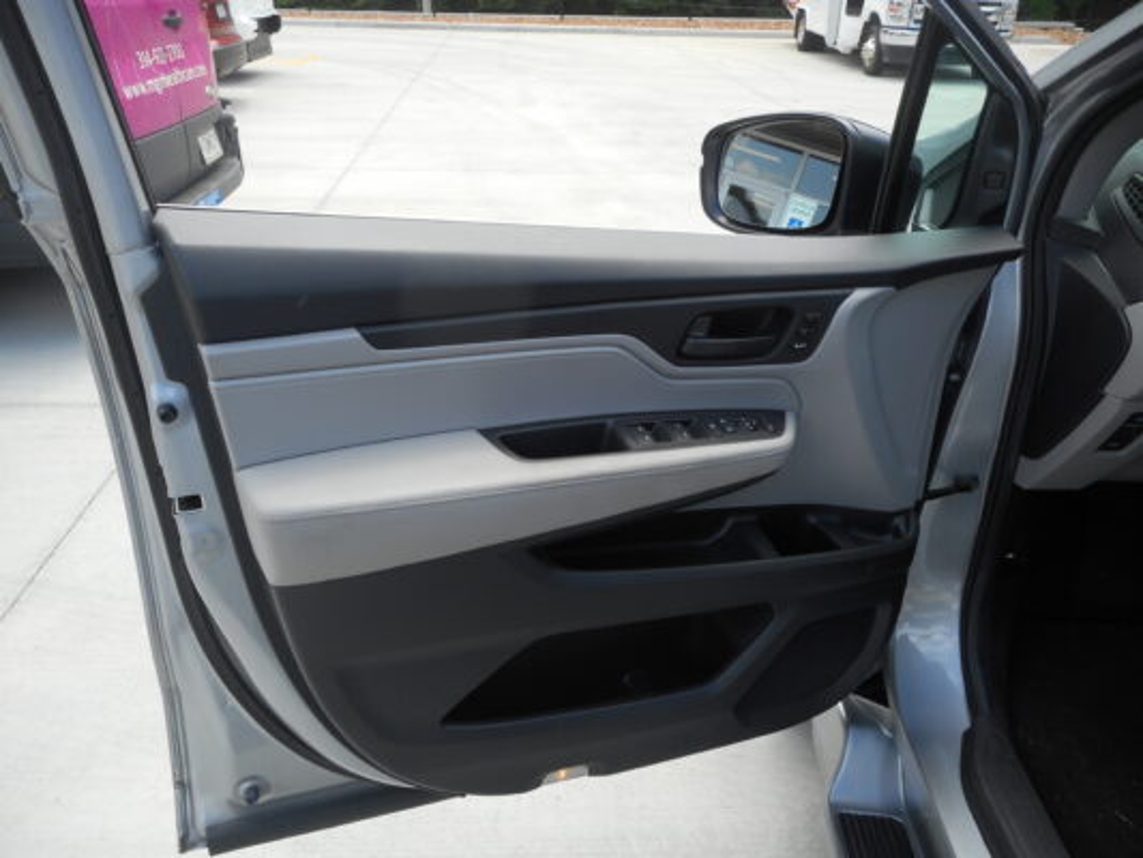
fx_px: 826
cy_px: 429
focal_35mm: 25
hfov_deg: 69.4
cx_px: 572
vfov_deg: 54.9
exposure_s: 1/200
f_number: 3.7
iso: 80
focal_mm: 4.5
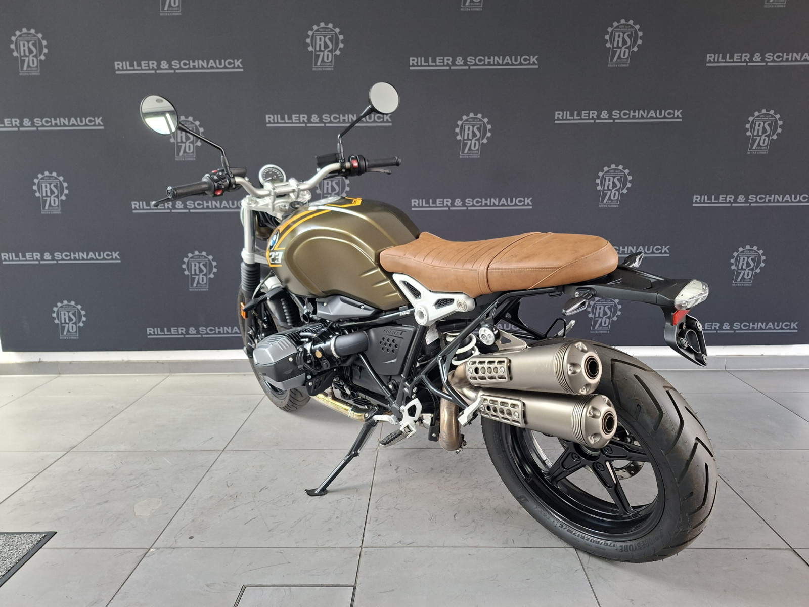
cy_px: 304
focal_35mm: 23
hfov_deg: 73.9
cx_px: 404
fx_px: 538
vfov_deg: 58.9
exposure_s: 1/100
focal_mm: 5.54
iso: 200
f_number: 1.8
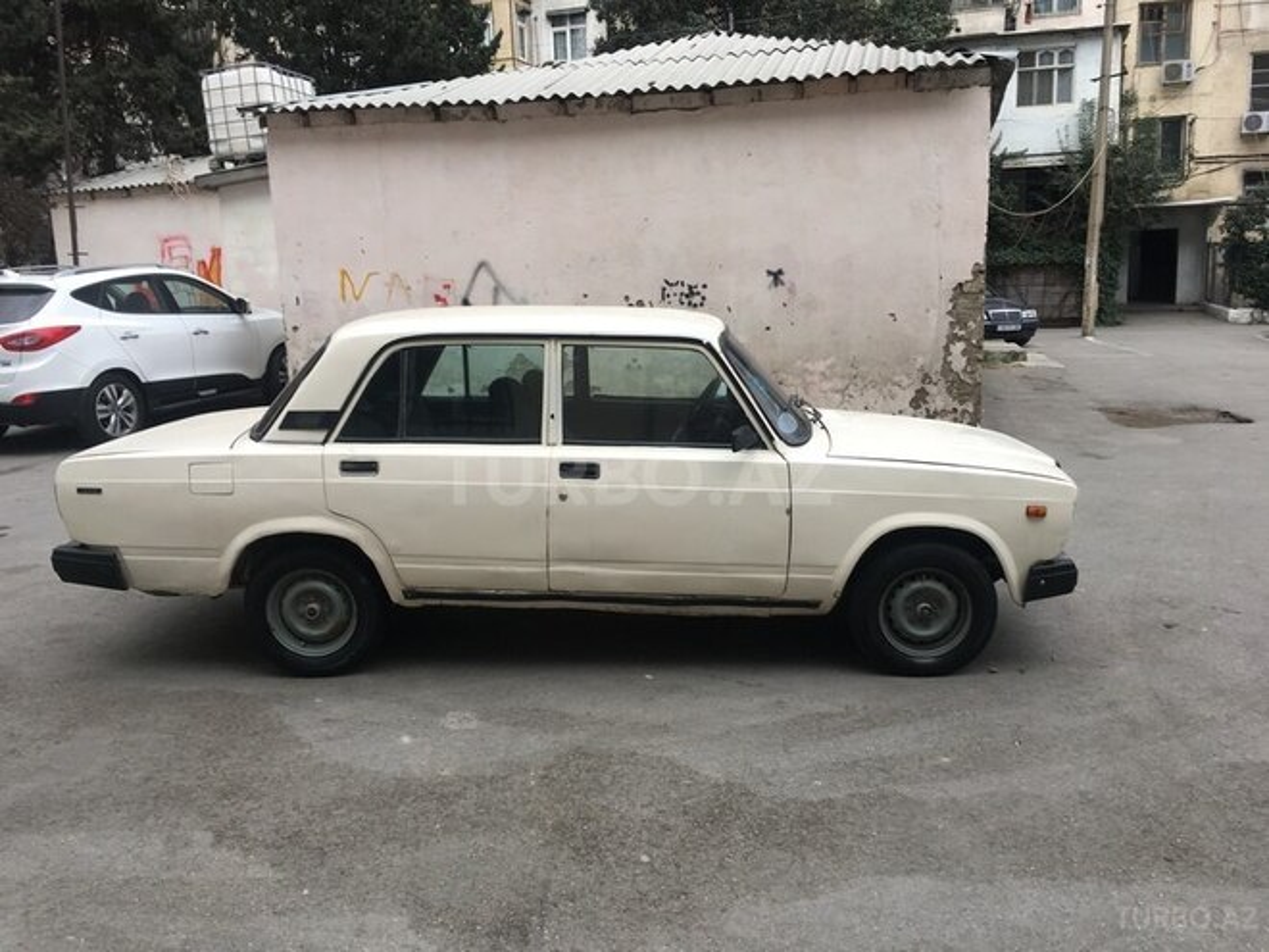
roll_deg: +1.7
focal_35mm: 29
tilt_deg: -9.7
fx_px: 1063
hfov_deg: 61.7
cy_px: 476
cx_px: 634
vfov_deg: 48.2
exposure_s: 1/100
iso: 25
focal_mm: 4.15
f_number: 2.2
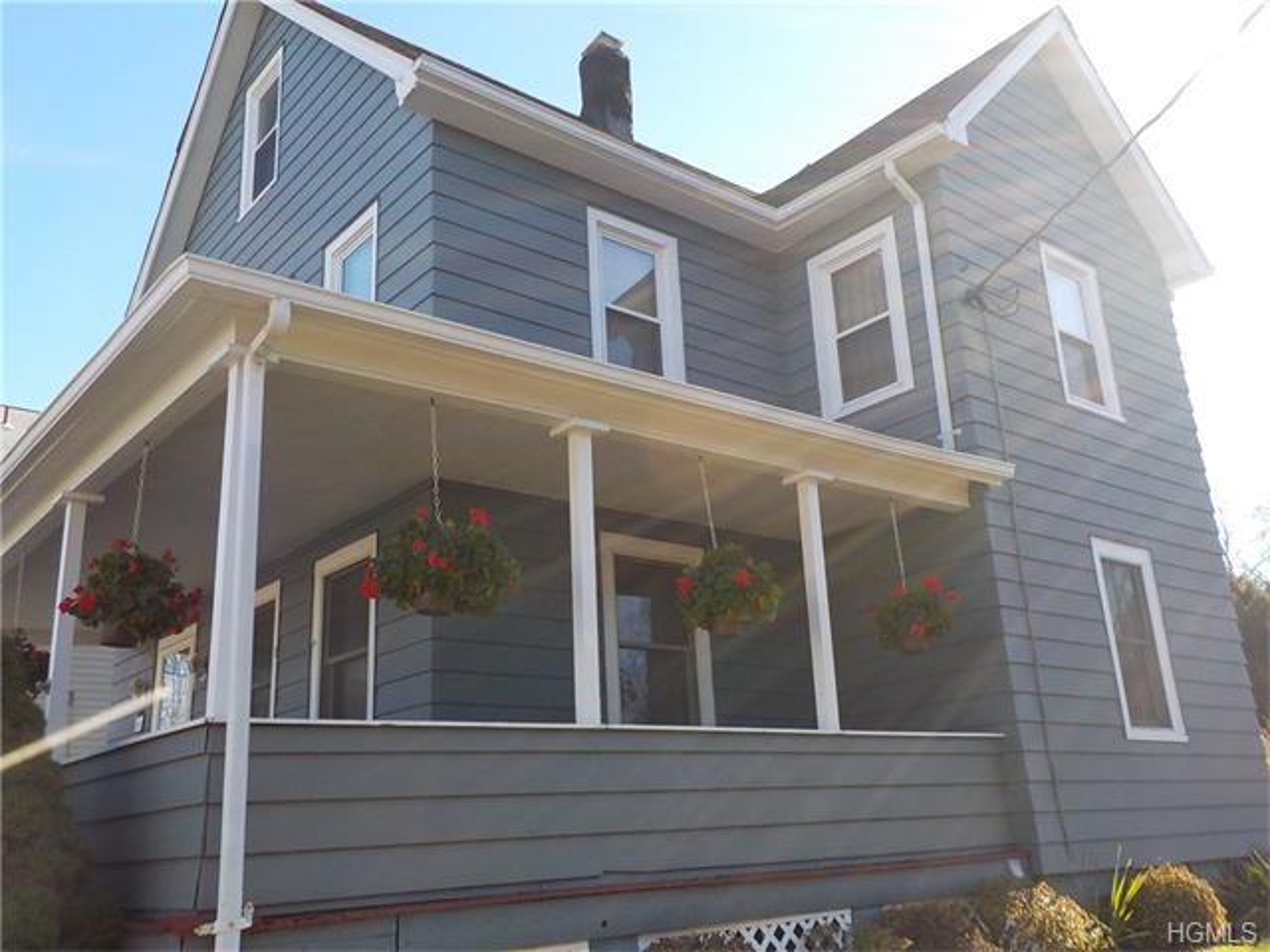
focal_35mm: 30
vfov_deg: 46.8
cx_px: 635
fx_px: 1101
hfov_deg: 60.0
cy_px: 476
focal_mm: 4.1
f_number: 3.3
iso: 125
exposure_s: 1/400
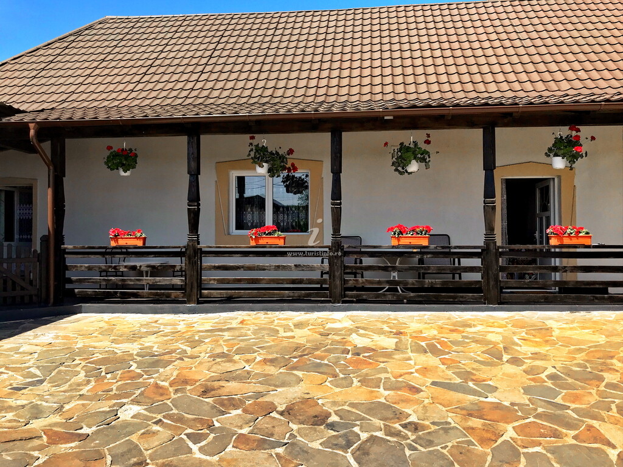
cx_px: 312
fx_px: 504
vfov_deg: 49.7
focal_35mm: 28
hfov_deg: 63.4
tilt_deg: +3.2
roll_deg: +0.3
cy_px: 234
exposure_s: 1/1597
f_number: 1.8
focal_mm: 3.99
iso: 20
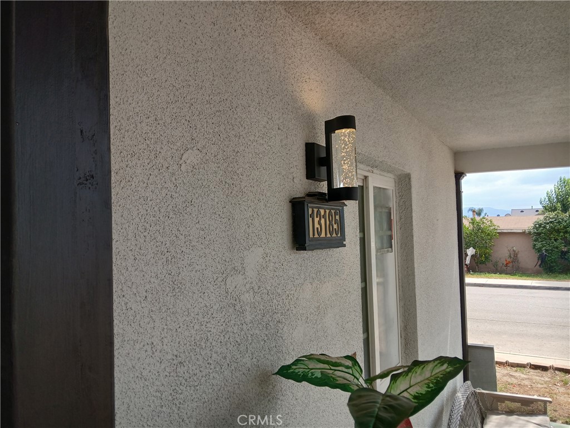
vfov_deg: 53.1
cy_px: 214
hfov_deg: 67.3
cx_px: 285
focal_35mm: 26
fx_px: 428
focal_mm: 3.98
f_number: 1.8
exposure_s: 1/195
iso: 20
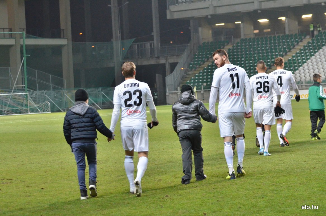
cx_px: 159
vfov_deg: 12.6
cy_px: 106
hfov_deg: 19.0
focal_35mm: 108
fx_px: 976
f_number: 5
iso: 3200
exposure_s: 1/400
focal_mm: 70
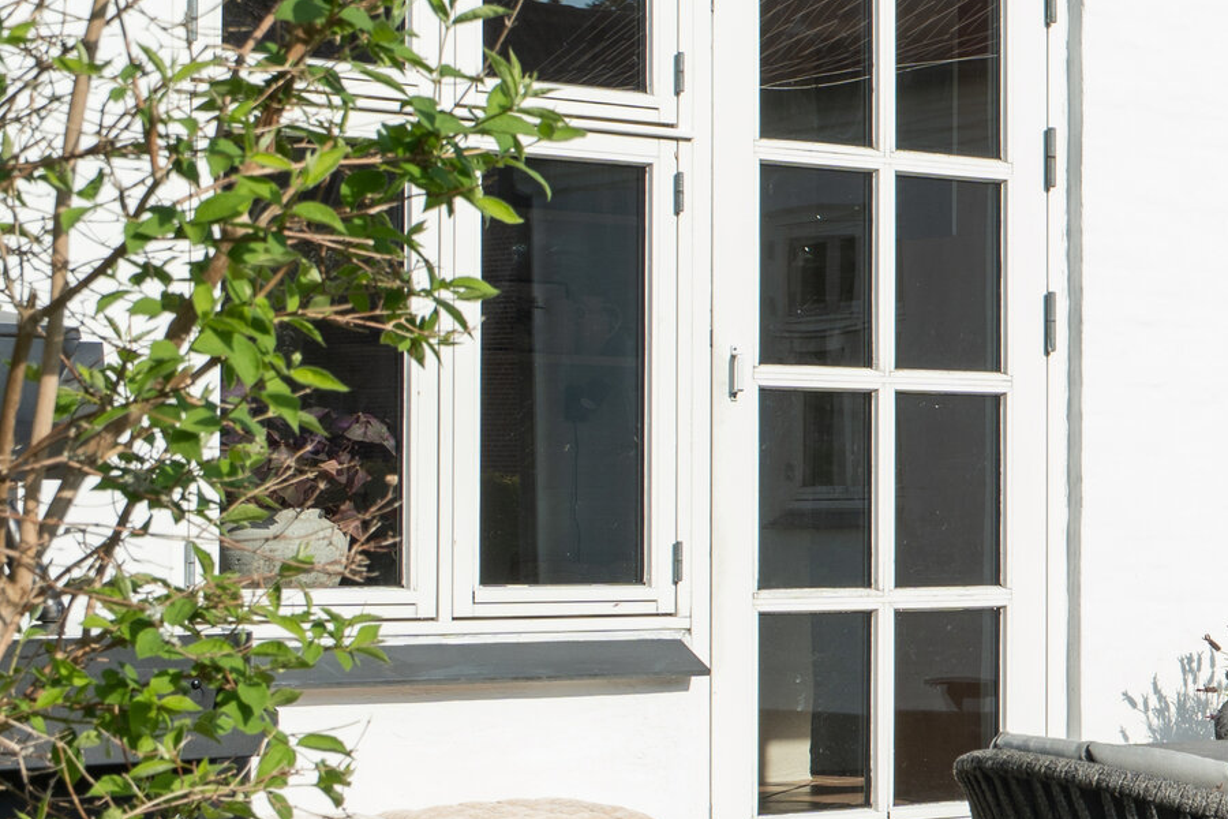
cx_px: 1970
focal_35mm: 100
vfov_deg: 13.7
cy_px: 562
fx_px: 3411
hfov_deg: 17.7
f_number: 8
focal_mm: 30
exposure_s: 1/200
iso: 125
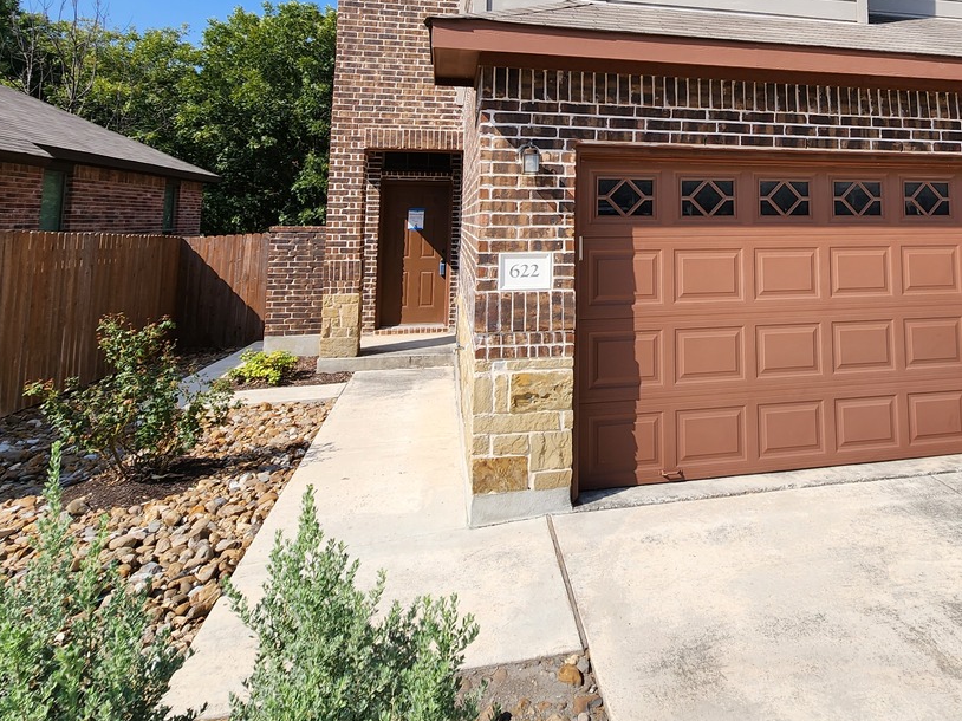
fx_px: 639
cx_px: 605
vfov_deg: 55.3
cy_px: 158
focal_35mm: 23
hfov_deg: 72.6
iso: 50
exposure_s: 1/1732
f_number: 2.2
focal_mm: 2.2
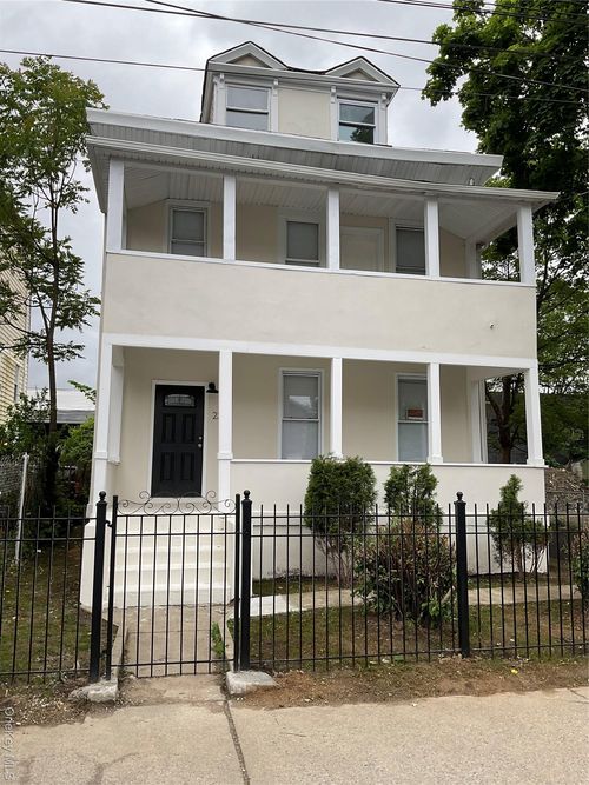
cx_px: 294
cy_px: 392
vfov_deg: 61.7
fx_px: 658
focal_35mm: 29
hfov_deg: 48.2
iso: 16
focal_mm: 3
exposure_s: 1/212
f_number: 1.8
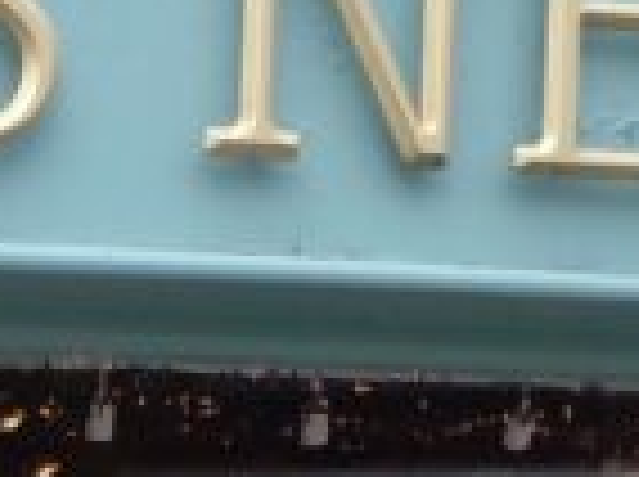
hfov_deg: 9.6
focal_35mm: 195
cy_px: 1197
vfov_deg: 7.1
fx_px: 3594
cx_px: -536
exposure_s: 1/329
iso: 40
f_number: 1.9
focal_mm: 3.6
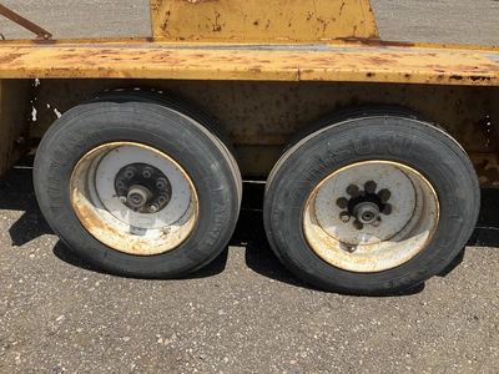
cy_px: 187
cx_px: 250
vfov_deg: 48.2
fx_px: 418
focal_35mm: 29
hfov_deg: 61.7
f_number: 1.8
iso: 25
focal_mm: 3
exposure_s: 1/1534
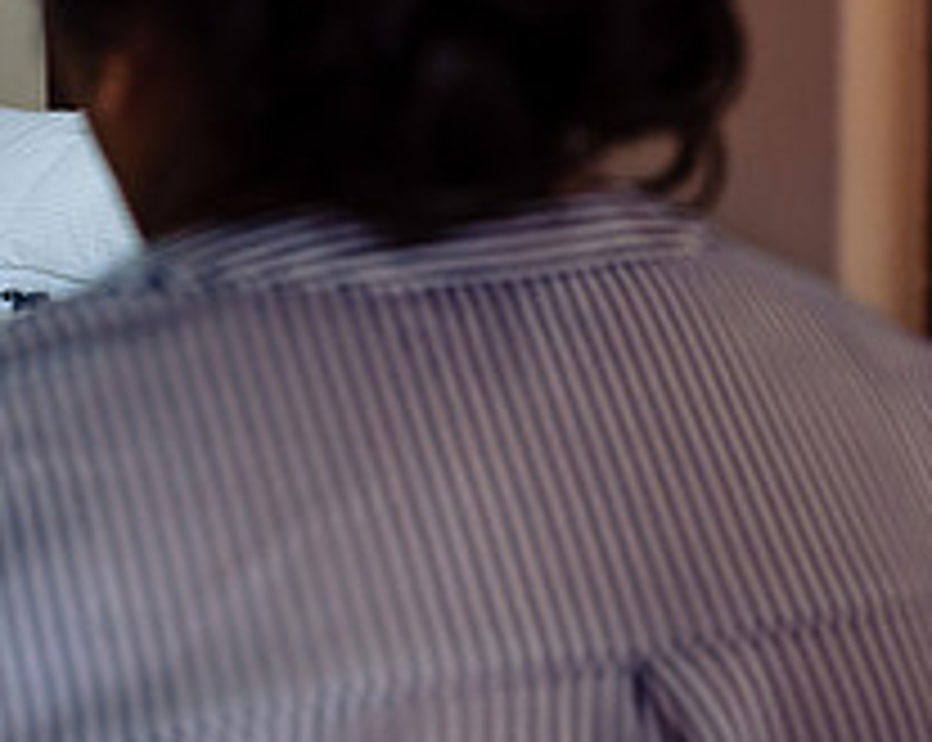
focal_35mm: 83
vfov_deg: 18.3
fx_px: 2286
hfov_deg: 22.9
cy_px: 164
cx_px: 297
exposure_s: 1/100
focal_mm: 30
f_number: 3.2
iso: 1250
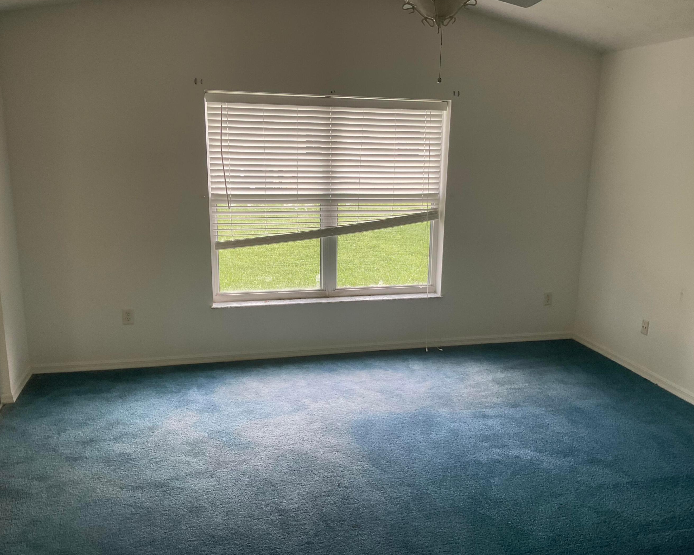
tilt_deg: -12.6
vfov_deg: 47.1
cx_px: 372
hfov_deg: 57.1
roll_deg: -1.7
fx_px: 637
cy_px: 281
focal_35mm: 31
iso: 32
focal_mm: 3
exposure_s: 1/122
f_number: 1.8
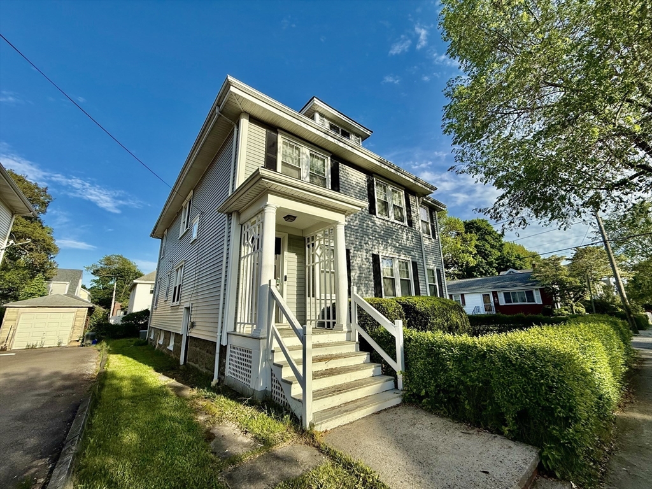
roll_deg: +1.0
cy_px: 244
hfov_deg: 102.1
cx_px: 326
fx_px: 264
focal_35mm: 14
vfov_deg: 85.7
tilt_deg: +14.7
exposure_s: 1/1901
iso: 50
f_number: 2.2
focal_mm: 2.22
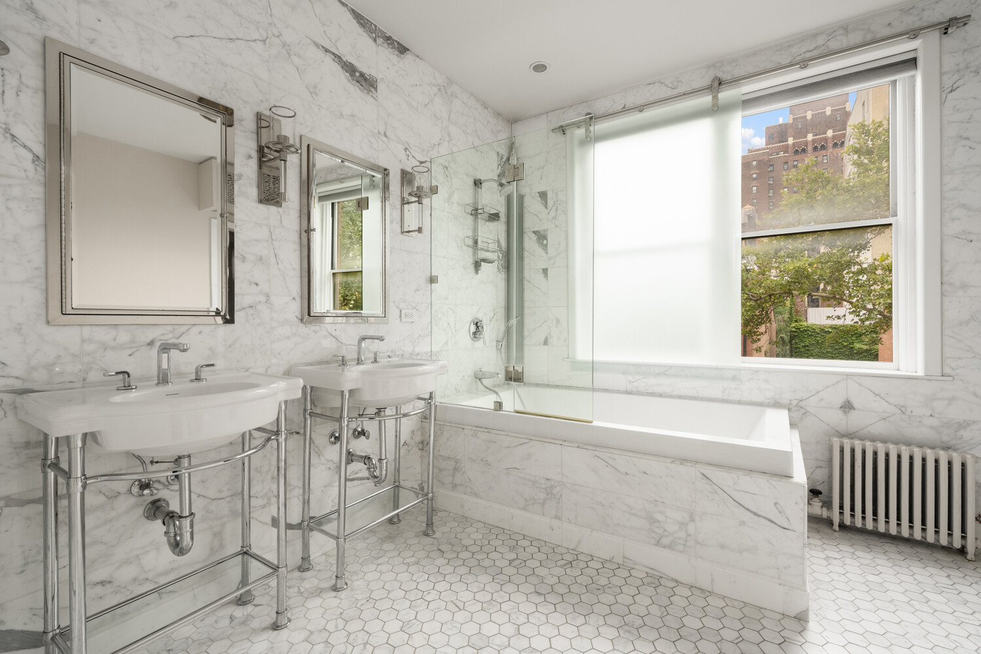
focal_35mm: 15
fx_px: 409
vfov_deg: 77.3
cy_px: 327
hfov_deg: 100.4
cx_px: 490
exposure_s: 1/8
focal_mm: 15
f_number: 11
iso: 640
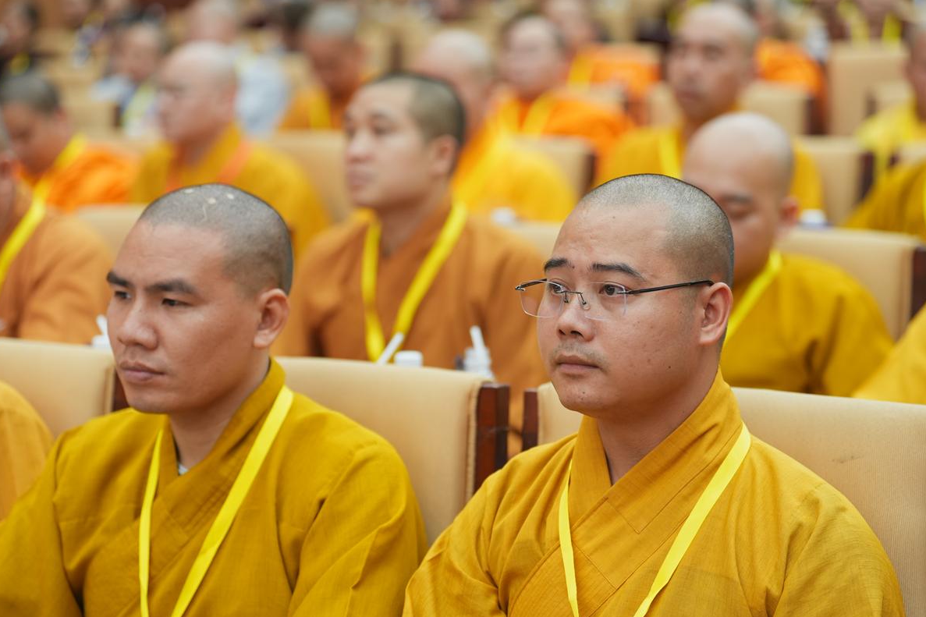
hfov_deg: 22.9
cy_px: 310
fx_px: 2289
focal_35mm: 89
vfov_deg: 15.4
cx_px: 459
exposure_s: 1/125
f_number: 2.8
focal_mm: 88
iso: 1600
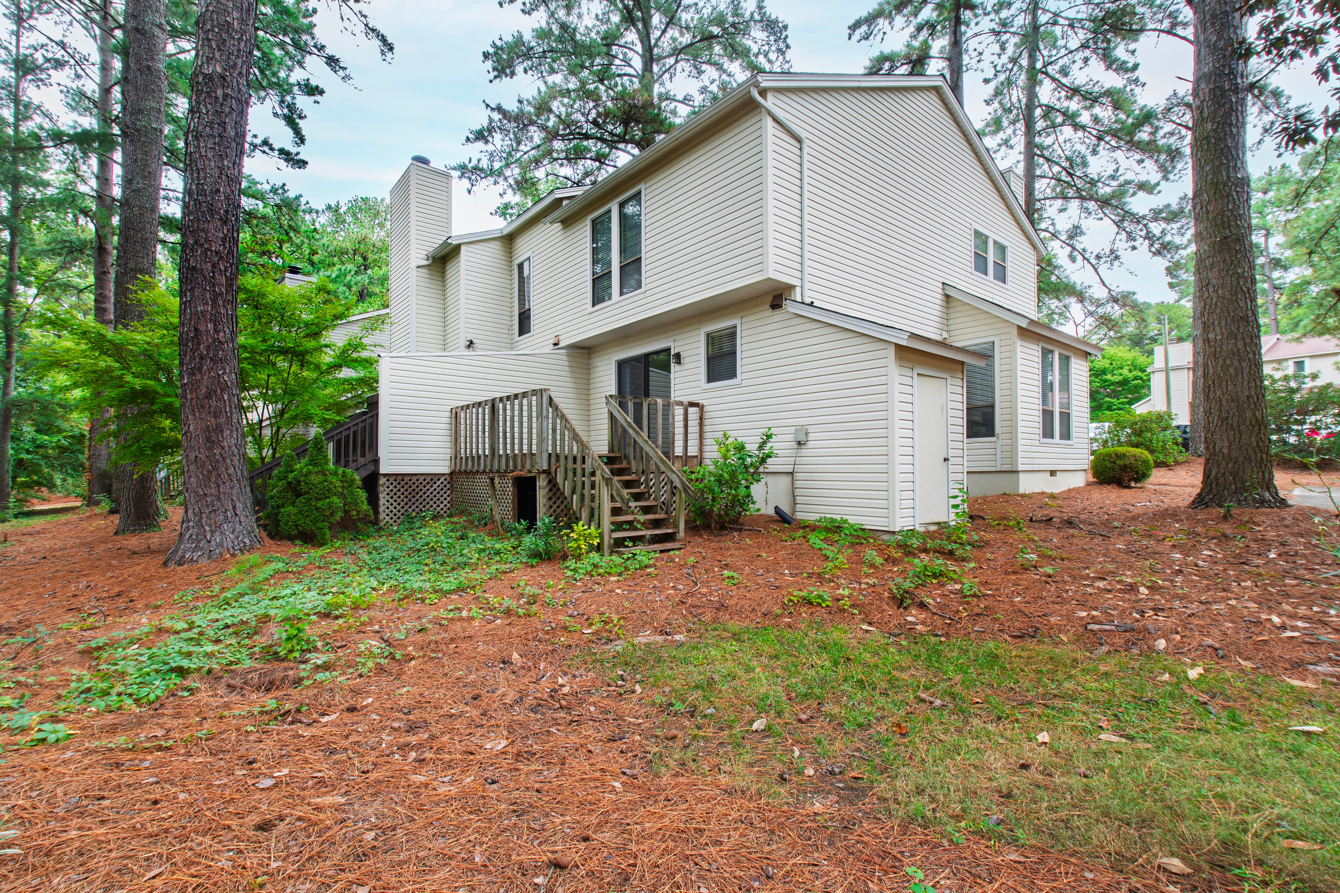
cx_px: 670
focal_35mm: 15
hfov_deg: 100.4
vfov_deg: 77.3
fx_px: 558
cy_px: 446
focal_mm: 10
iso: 100
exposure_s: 1/13
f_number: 8
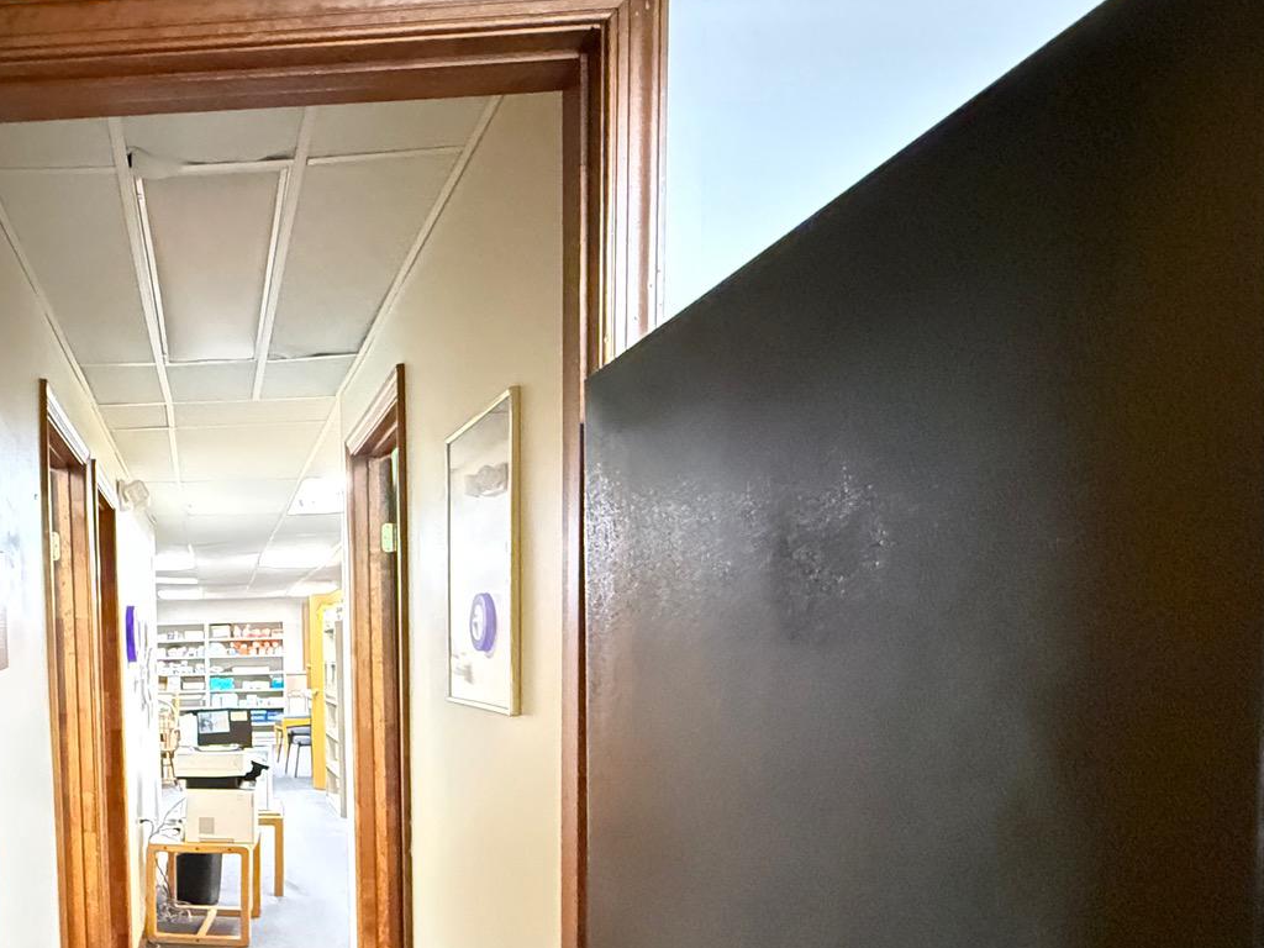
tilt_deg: -3.9
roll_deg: +1.4
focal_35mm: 28
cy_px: 738
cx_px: 168
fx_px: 1022
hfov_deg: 56.3
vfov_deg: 47.4
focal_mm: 2.22
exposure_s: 1/30
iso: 2000
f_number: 2.2
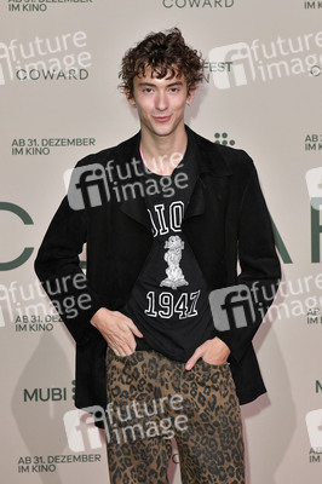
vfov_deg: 30.5
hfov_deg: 20.6
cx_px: 161
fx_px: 887
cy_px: 242
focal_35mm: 66
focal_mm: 66
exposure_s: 1/250
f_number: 6.3
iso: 2500
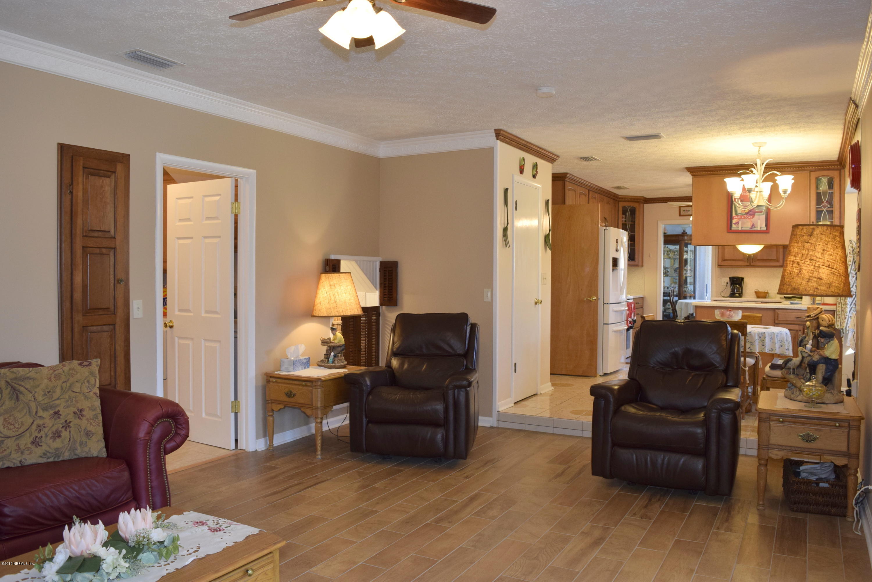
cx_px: 436
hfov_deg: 67.4
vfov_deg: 47.9
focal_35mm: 27
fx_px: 654
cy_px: 291
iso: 800
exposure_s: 1/125
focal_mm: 18
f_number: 5.6
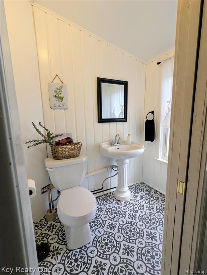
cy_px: 138
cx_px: 104
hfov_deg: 78.1
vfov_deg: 94.5
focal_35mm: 16
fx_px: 128
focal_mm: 2.35
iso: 56
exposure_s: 1/120
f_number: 2.2
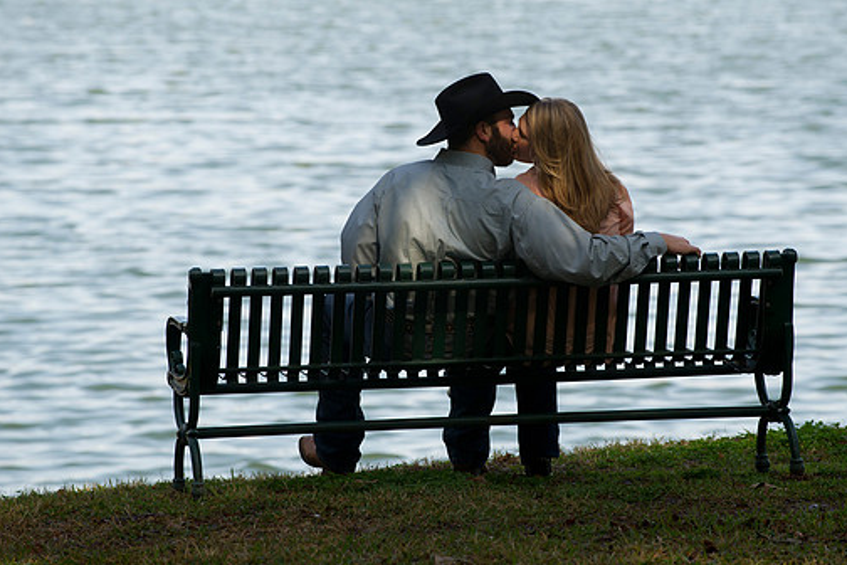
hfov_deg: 9.0
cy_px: 271
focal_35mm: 230
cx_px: 442
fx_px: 5411
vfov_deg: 6.0
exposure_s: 1/320
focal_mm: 200
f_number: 5
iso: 250
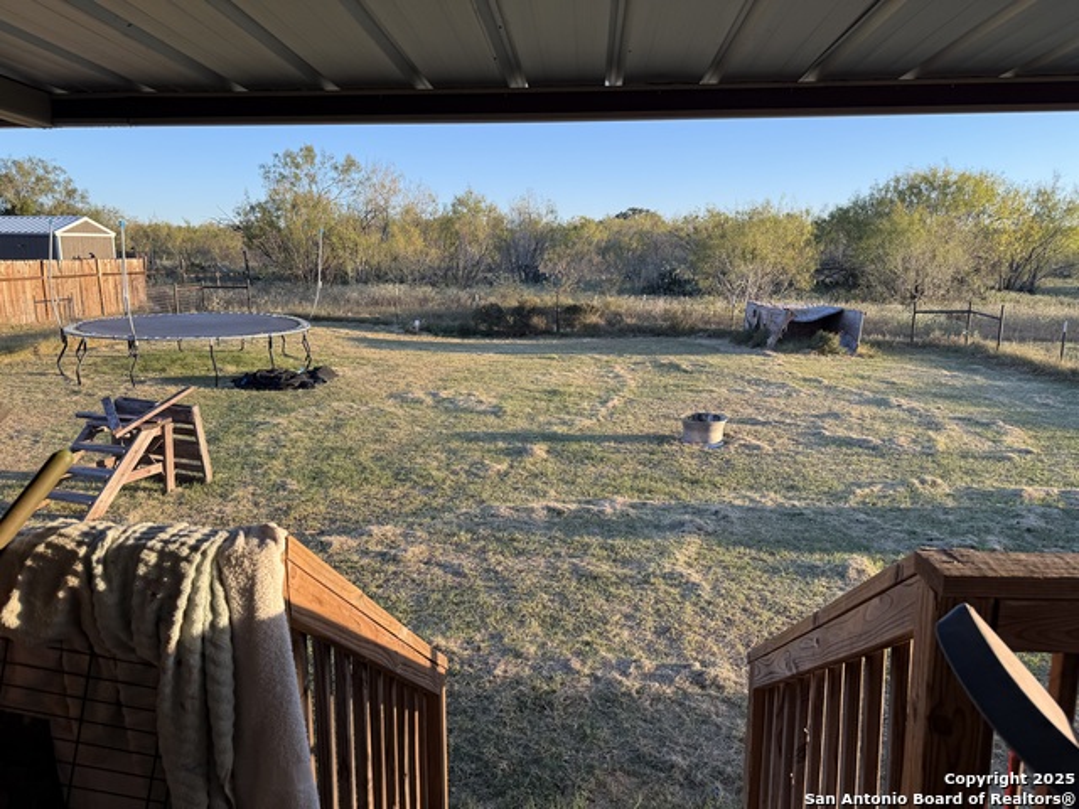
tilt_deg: -11.7
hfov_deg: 71.6
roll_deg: -1.4
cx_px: 540
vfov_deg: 56.8
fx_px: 748
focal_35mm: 24
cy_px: 404
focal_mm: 6.76
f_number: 1.78
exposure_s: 1/765
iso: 80
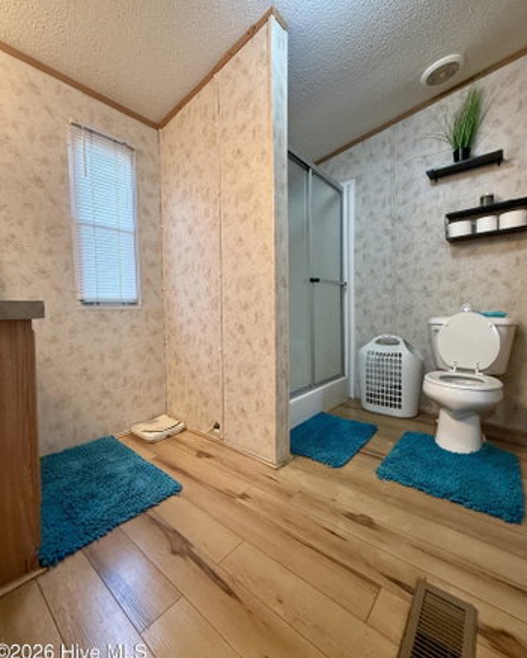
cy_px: 324
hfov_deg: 84.1
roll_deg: +0.9
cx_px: 264
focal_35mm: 15
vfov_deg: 96.8
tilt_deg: -1.4
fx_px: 292
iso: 250
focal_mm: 2.22
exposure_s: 1/60
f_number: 2.2
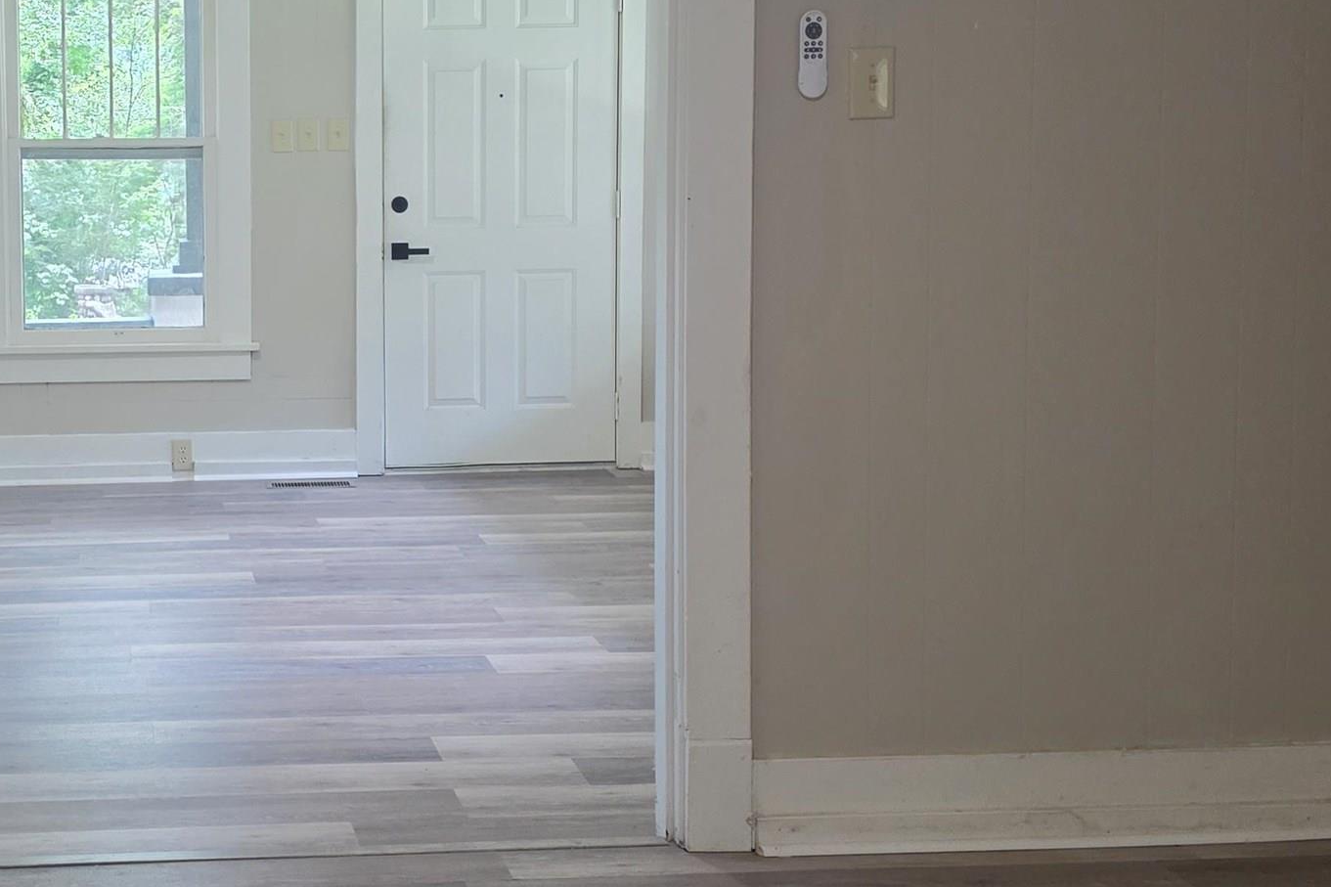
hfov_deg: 35.5
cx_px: 235
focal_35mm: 54
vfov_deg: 25.0
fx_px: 1996
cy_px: 372
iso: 250
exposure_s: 1/120
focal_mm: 6.5
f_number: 1.4
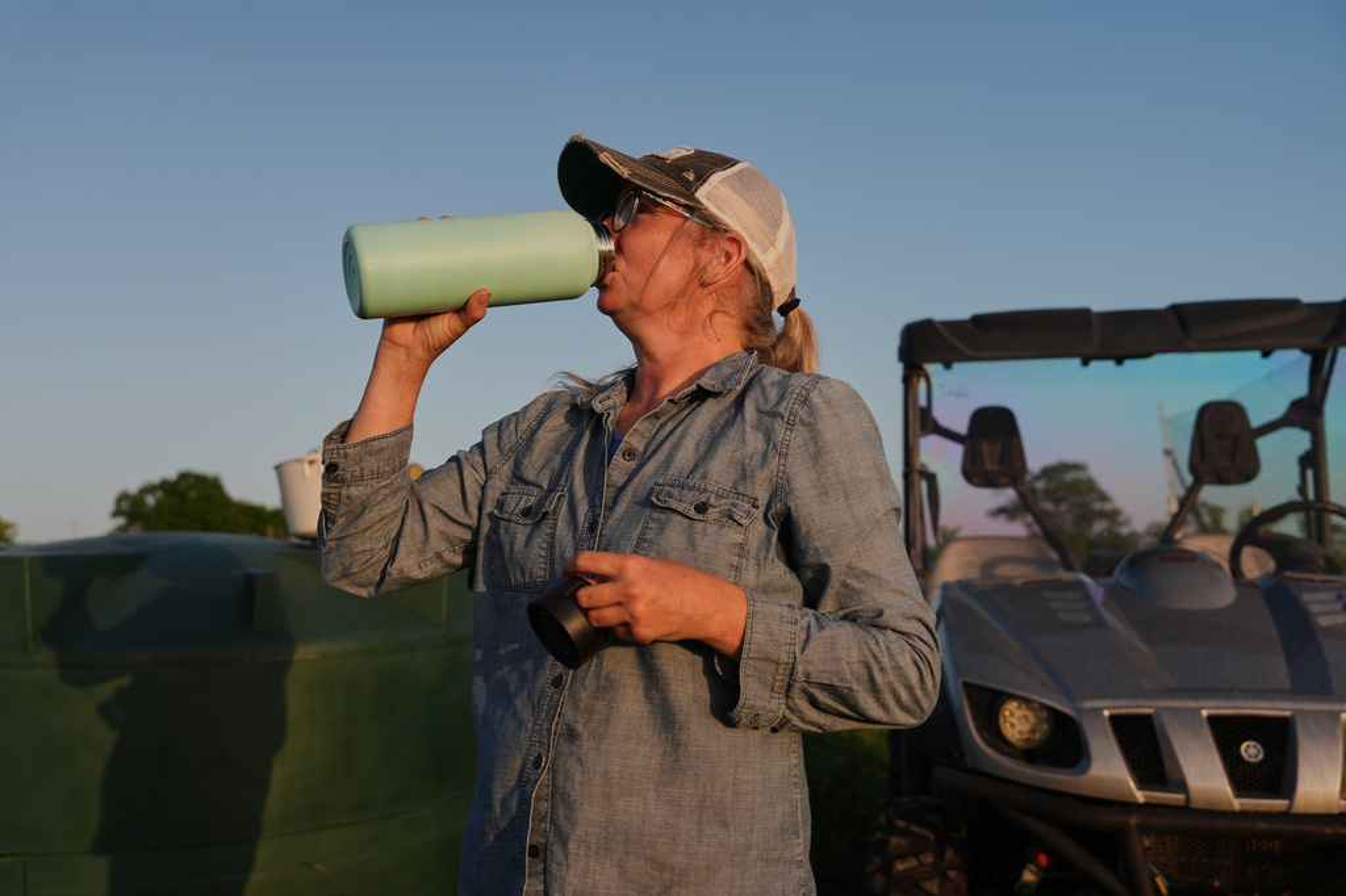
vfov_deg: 37.8
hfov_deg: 54.4
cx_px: 673
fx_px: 1308
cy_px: 448
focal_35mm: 35
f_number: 4
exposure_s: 1/160
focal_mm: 35
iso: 400
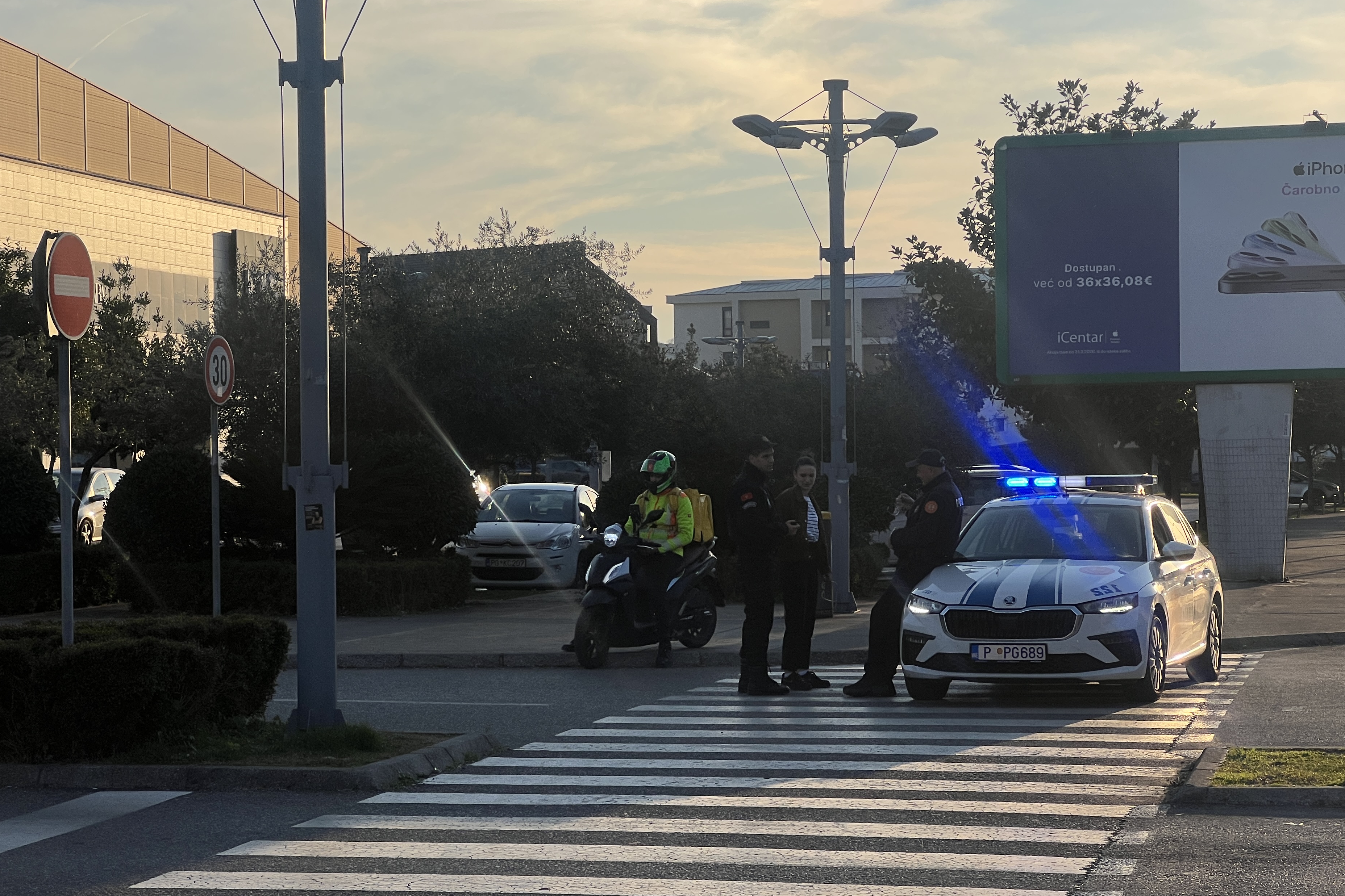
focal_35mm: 87
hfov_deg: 23.4
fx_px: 3250
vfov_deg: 15.7
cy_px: 444
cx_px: 663
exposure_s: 1/1004
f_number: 2.8
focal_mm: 9
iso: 32
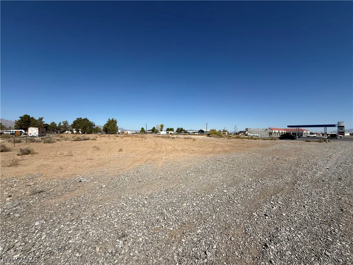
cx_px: 176
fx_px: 143
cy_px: 132
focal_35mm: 14
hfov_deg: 102.1
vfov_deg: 85.7
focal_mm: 2.22
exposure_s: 1/5155
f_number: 2.2
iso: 64
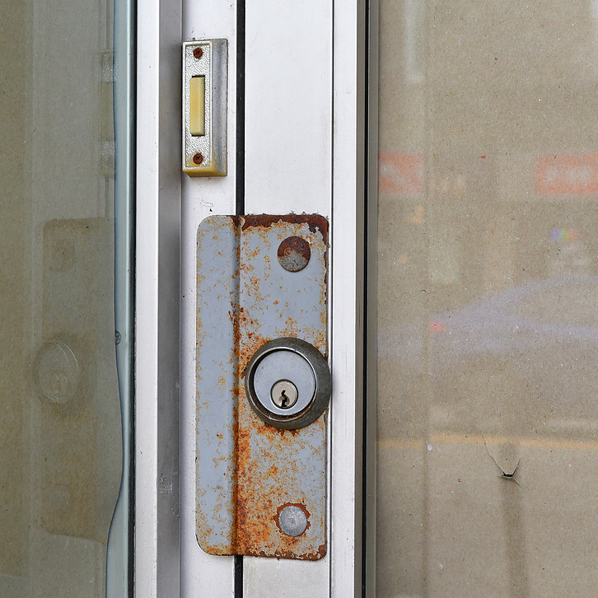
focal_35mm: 85
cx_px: 178
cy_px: 299
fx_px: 1661
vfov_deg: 20.4
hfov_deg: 20.3
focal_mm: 44
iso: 560
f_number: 8
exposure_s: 1/60
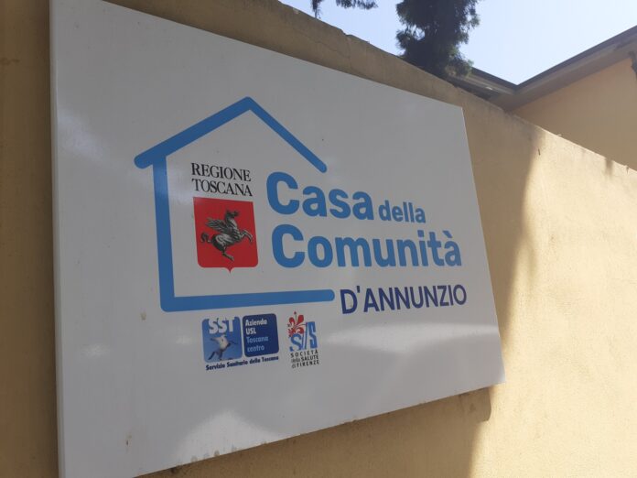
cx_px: 318
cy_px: 239
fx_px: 497
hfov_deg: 65.3
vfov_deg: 51.4
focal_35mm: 27
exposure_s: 1/868
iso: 40
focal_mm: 3.6
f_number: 1.9
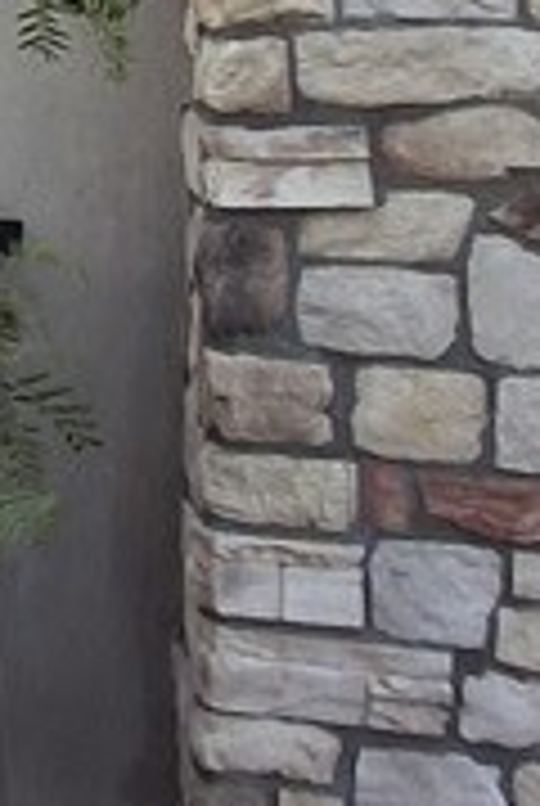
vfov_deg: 19.5
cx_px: -450
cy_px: -279
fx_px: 2129
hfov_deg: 13.0
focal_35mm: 95
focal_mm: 1.64
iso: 40
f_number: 2.2
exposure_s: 1/120
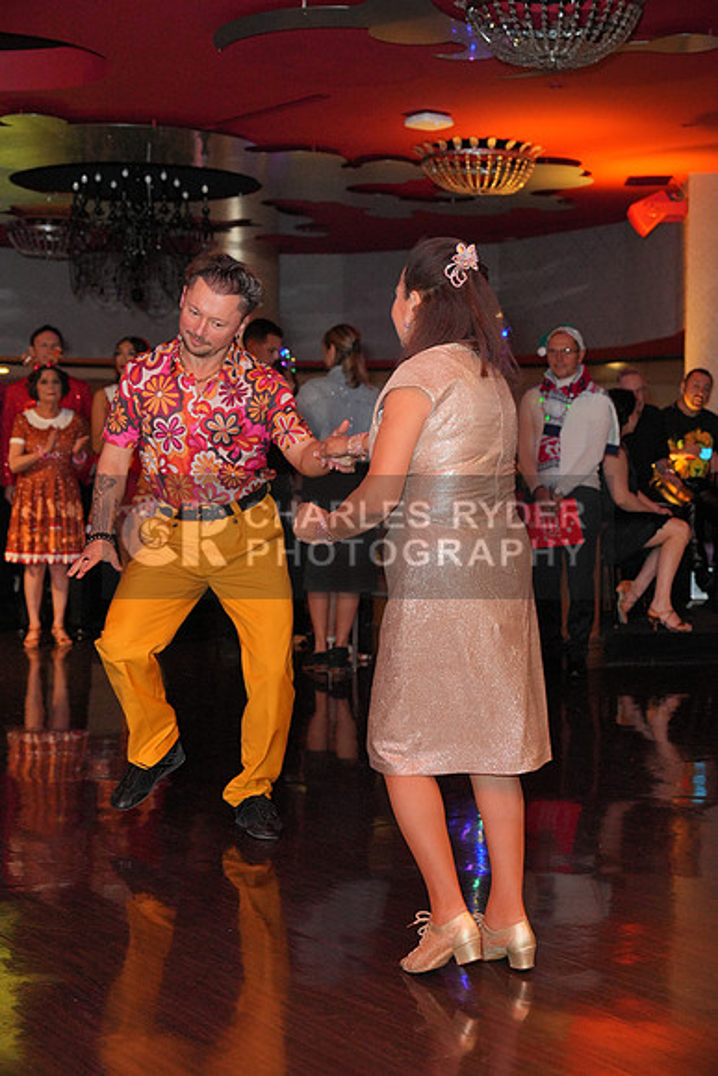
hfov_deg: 26.5
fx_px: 1525
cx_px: 359
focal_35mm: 51
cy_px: 538
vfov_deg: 38.9
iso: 4000
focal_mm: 51
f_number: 4
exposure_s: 1/200
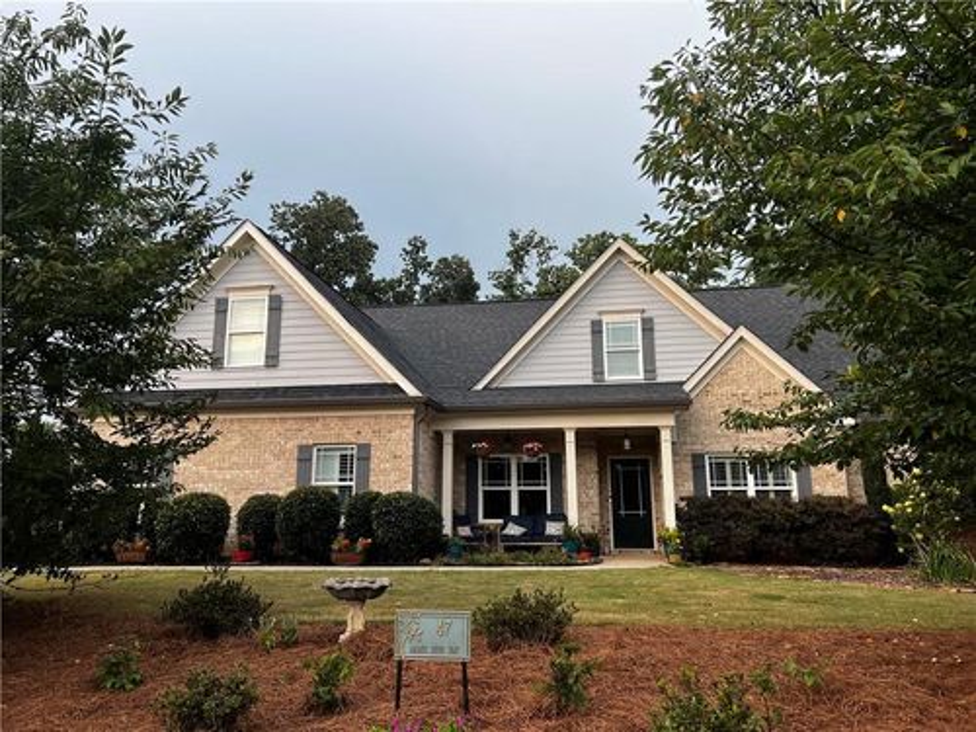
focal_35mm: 26
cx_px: 488
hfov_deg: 67.3
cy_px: 366
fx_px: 733
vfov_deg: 53.1
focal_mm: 5.7
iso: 64
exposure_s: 1/121
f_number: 1.5
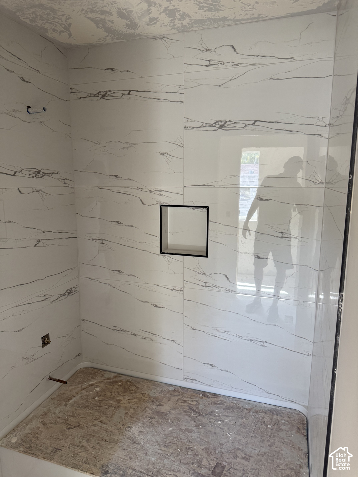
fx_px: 331
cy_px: 238
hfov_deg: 56.8
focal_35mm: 24
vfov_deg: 71.6
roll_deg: -0.1
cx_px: 179
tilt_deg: -9.2
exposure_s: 1/121
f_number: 1.78
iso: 200
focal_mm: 6.76
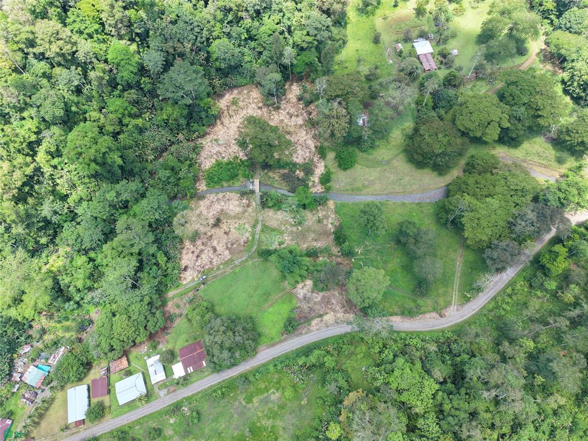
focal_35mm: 24
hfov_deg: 71.6
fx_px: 408
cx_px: 294
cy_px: 220
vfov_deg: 56.8
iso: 120
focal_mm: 8.67
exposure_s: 1/500
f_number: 1.8
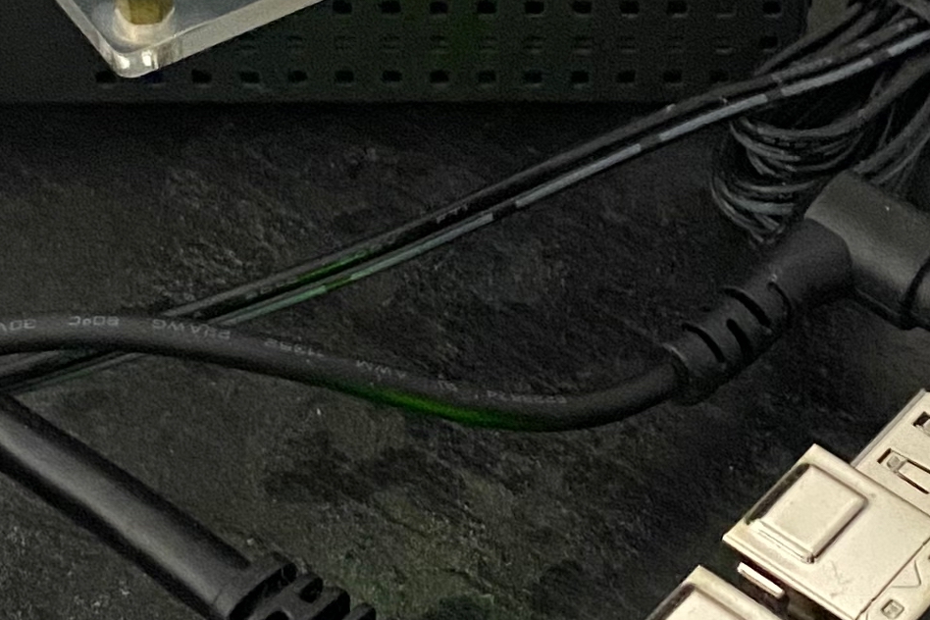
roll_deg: -1.3
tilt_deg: -41.2
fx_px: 2971
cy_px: 30
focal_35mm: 115
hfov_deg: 17.7
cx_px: 680
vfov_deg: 11.8
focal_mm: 4.25
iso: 800
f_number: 1.8
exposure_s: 1/30
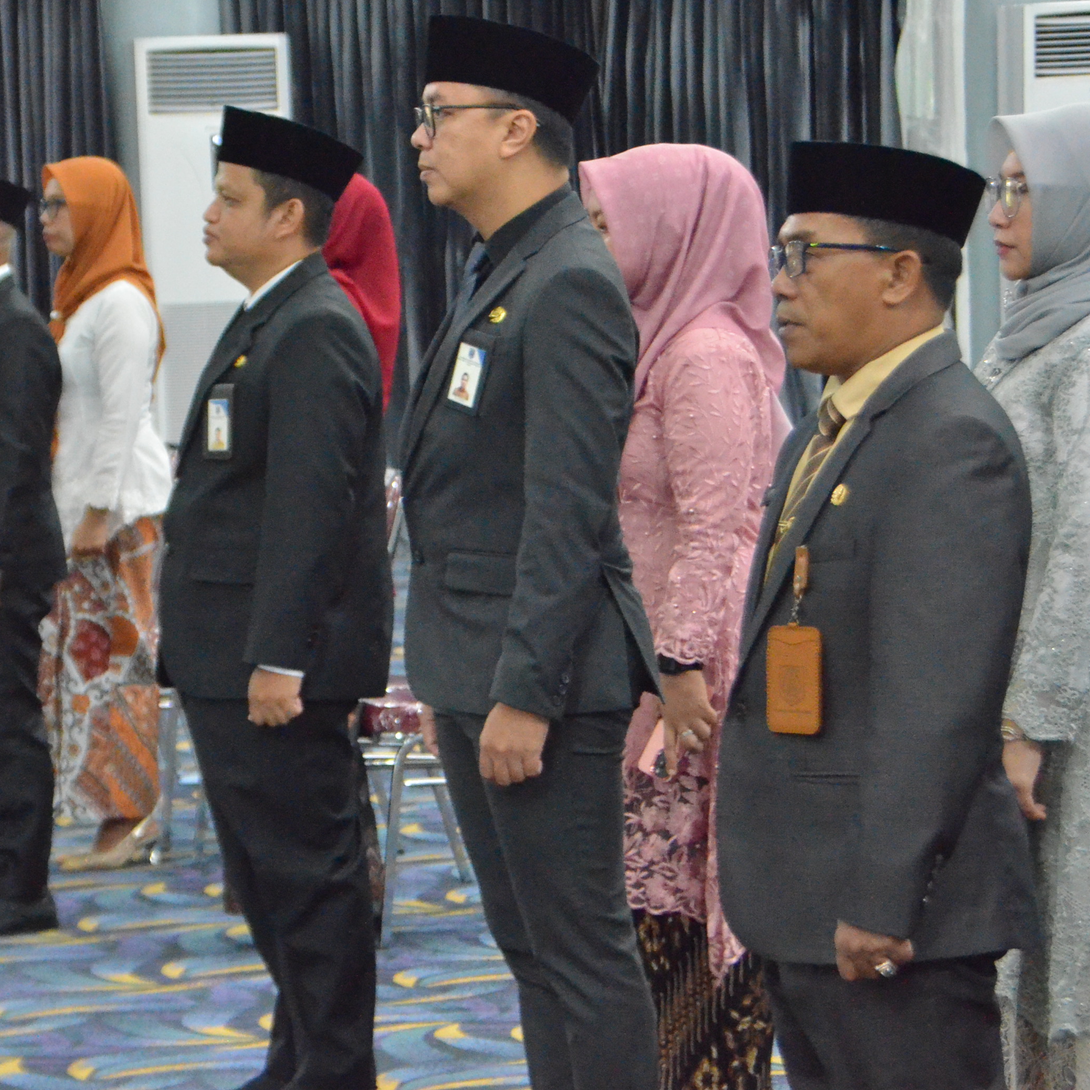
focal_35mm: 163
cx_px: 404
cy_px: 505
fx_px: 5807
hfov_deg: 10.7
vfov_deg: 10.7
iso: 6400
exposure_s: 1/60
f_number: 5.6
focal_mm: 72
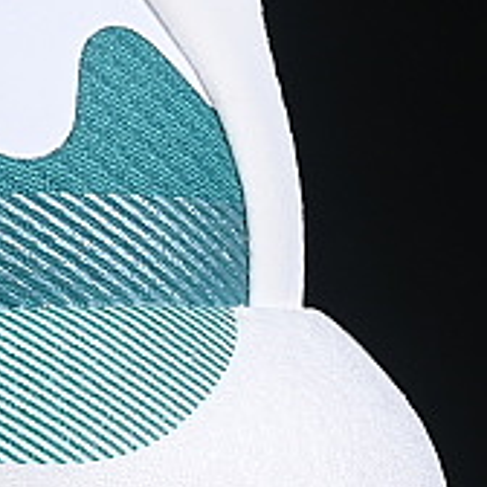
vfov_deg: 4.3
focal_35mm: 410
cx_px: -638
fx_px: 6526
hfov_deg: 4.2
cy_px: 104
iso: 160
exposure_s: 1/80
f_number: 8
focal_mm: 50
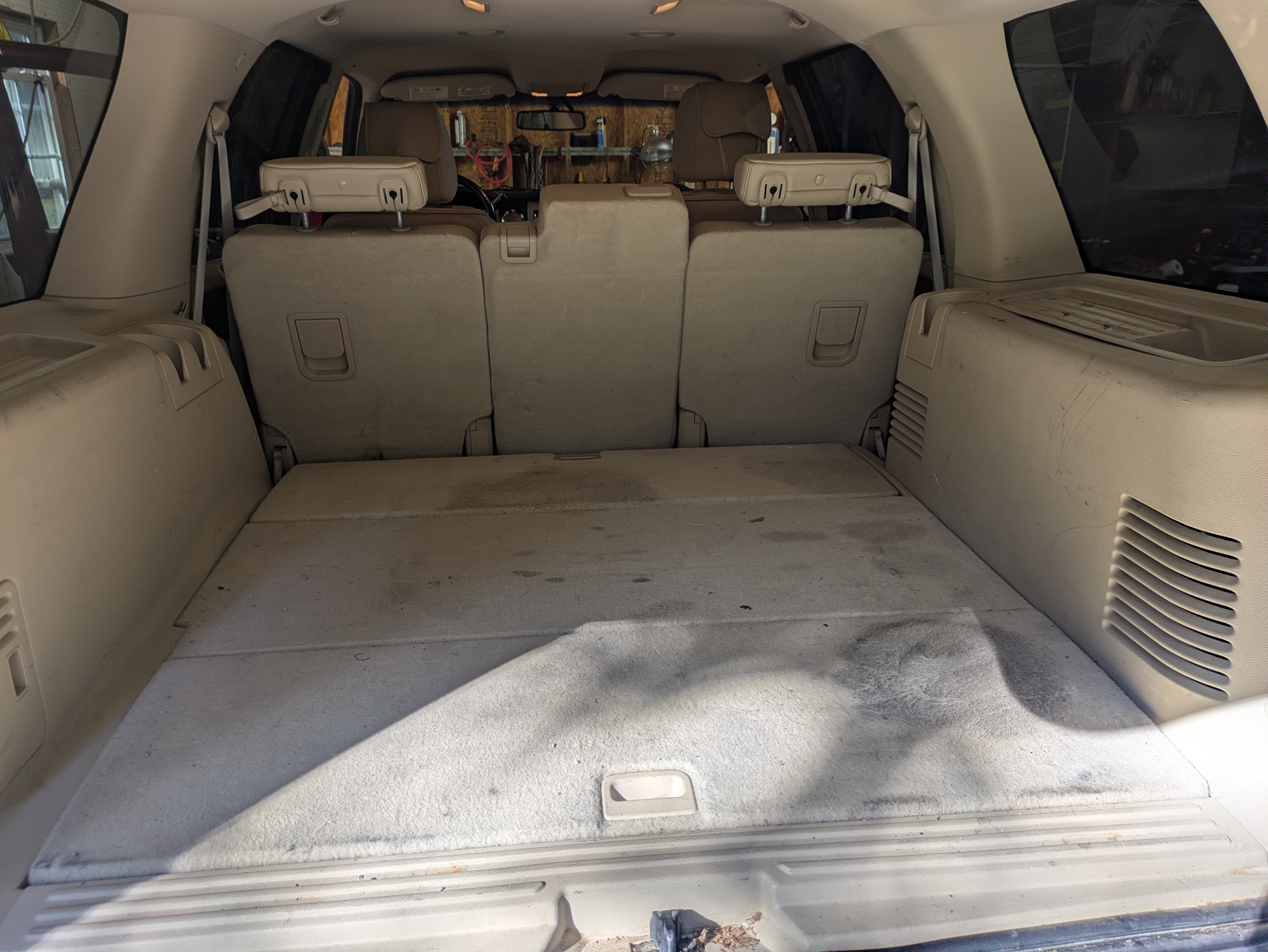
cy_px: 476
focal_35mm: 25
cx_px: 634
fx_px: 916
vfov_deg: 54.9
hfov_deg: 69.4
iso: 31
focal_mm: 5.43
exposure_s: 1/223
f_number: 1.89
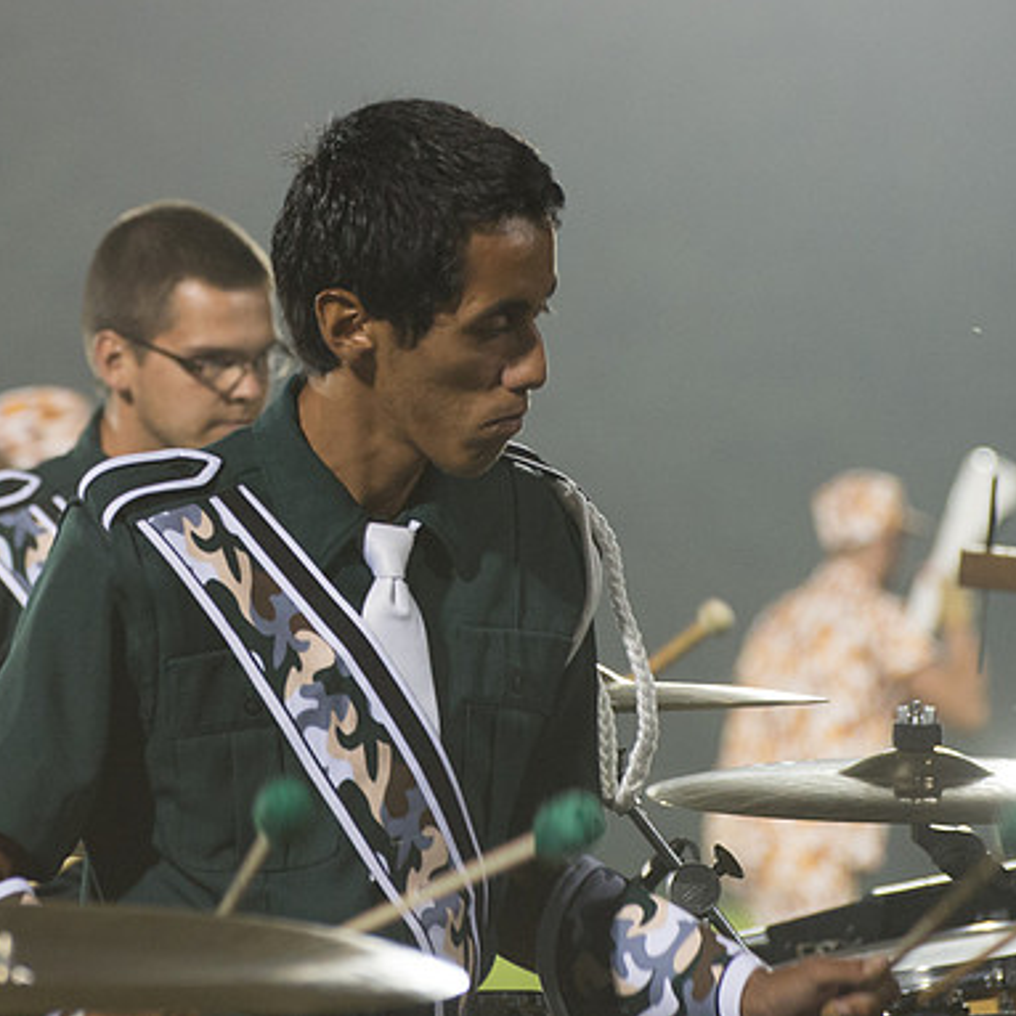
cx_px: 379
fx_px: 7770
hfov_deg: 7.5
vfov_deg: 7.5
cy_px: 328
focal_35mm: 234
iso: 3200
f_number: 4.8
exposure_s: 1/160
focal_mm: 135
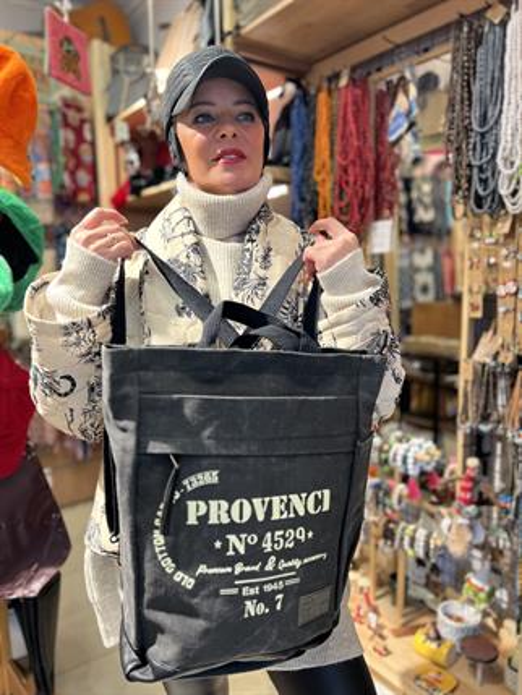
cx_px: 261
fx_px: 523
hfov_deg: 53.1
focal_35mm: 26
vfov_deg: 67.3
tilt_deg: -7.3
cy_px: 348
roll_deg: +1.5
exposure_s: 1/50
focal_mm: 5.7
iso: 125
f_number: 1.5
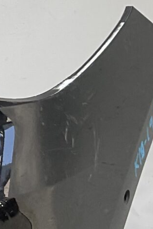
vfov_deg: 12.5
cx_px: -425
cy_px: 186
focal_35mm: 163
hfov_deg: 6.8
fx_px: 1039
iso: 16
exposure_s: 1/138
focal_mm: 3
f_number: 1.8
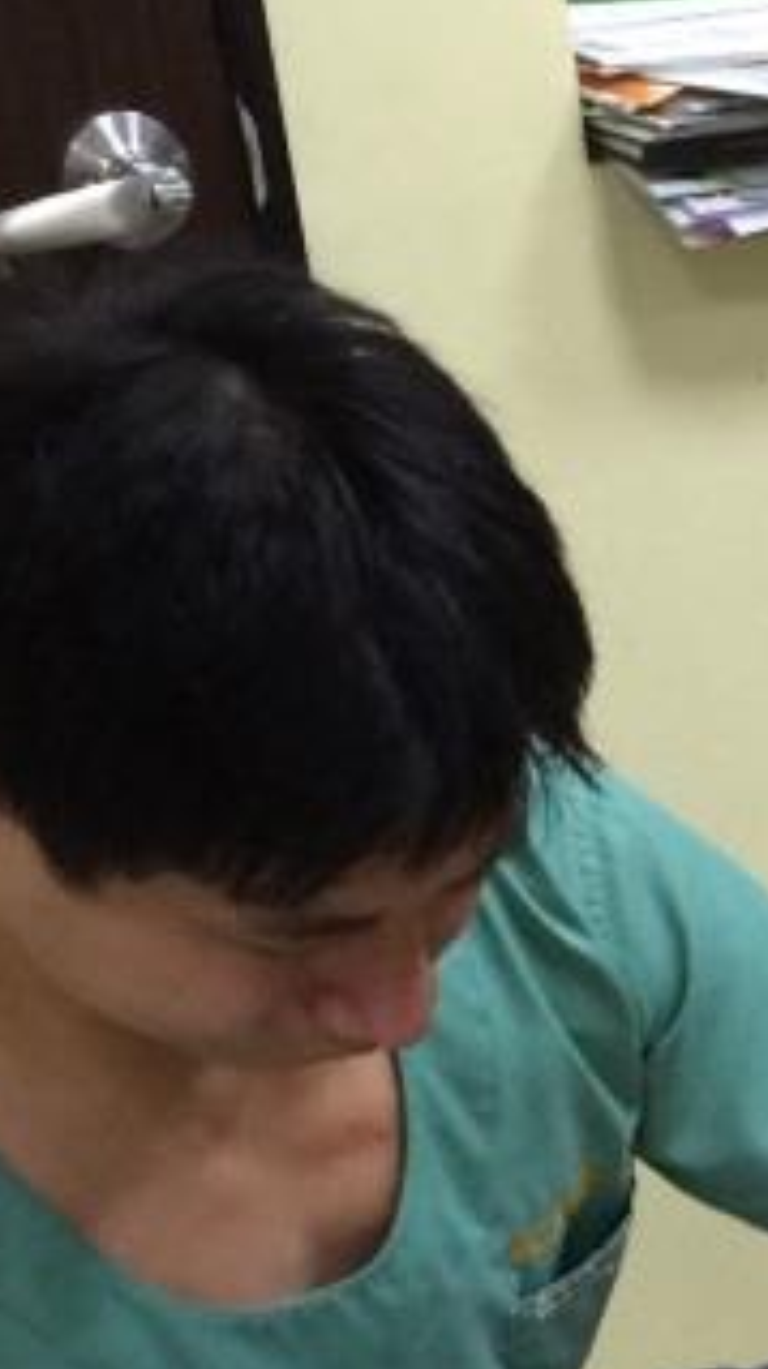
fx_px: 3808
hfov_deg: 10.3
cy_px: 1352
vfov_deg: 19.8
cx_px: 1678
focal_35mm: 105
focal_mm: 4.12
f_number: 2.2
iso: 125
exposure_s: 1/30
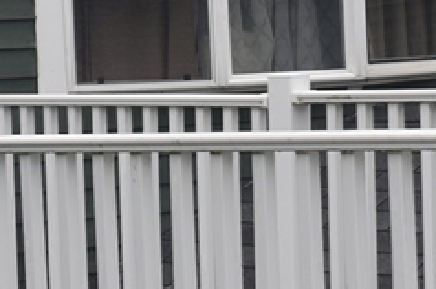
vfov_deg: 7.5
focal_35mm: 181
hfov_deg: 11.4
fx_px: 2189
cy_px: 16
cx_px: 280
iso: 250
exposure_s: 1/250
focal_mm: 28
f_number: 8
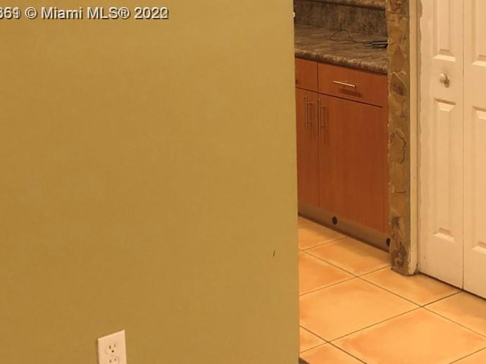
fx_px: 926
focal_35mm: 66
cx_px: 512
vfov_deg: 21.6
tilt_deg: -6.2
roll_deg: +0.3
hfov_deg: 27.3
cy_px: 14
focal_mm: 4
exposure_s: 1/10
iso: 100
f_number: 1.8
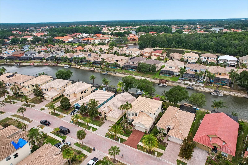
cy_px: 82
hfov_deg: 78.6
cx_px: 124
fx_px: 152
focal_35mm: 22
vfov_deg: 57.2
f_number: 2.8
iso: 400
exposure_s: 1/1250
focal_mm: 8.4
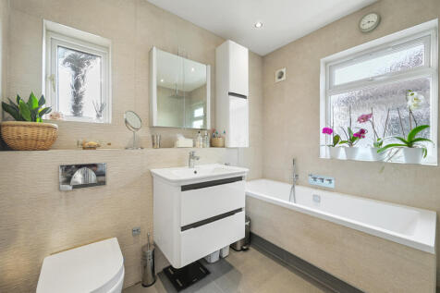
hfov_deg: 104.3
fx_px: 171
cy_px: 146
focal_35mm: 14
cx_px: 220
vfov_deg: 81.2
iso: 250
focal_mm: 14
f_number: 8
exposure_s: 1/3
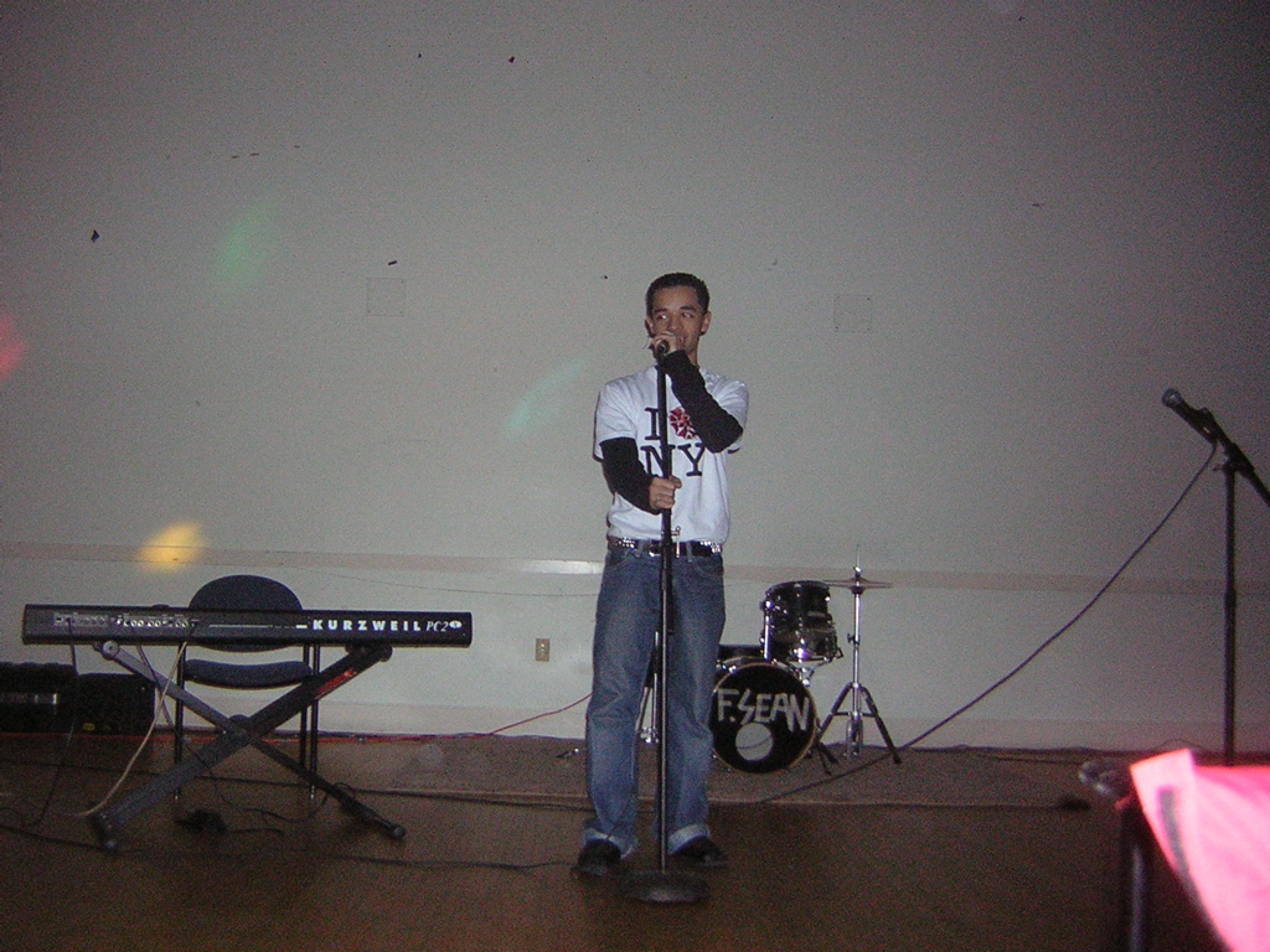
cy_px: 476
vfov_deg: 39.7
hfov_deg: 51.4
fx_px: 1321
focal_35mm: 36
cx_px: 635
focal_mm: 4.7
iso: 182
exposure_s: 1/60.1
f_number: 2.6
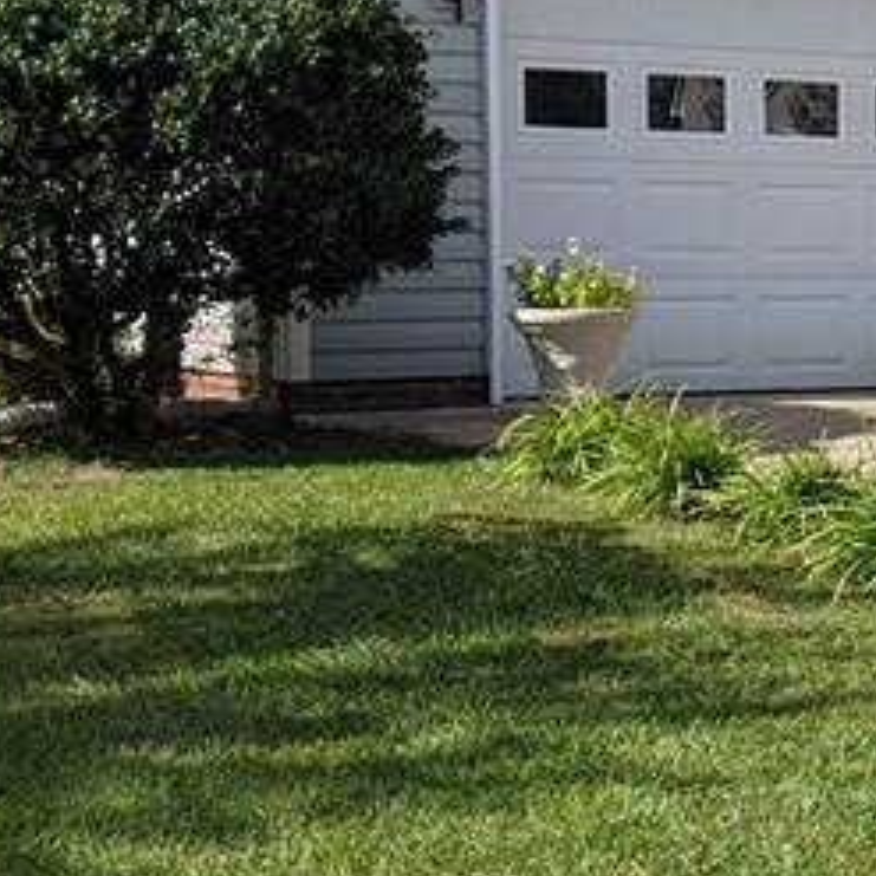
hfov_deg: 16.4
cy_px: 379
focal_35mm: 99
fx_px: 2834
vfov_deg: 17.6
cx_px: 1199
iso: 67
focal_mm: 4.44
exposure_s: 1/3356
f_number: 1.8
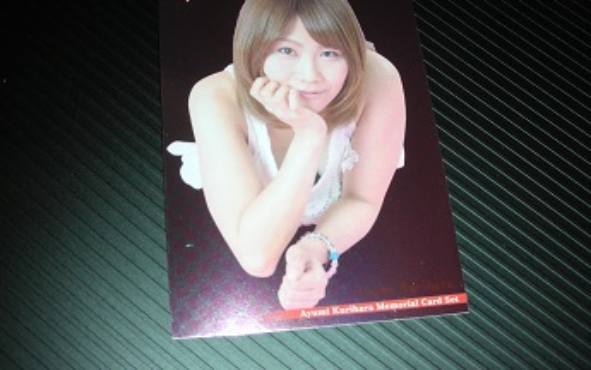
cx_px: 301
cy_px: 134
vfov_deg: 29.8
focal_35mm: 43
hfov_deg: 46.2
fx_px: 693
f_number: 3
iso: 50
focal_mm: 5.8
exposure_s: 1/60.1
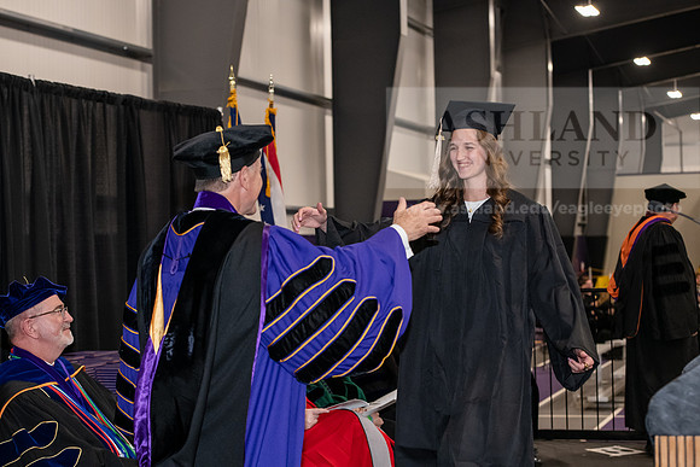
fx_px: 1361
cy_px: 234
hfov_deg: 28.8
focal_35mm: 70
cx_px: 350
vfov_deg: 19.5
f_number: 5
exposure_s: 1/200
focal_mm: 70
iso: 2500
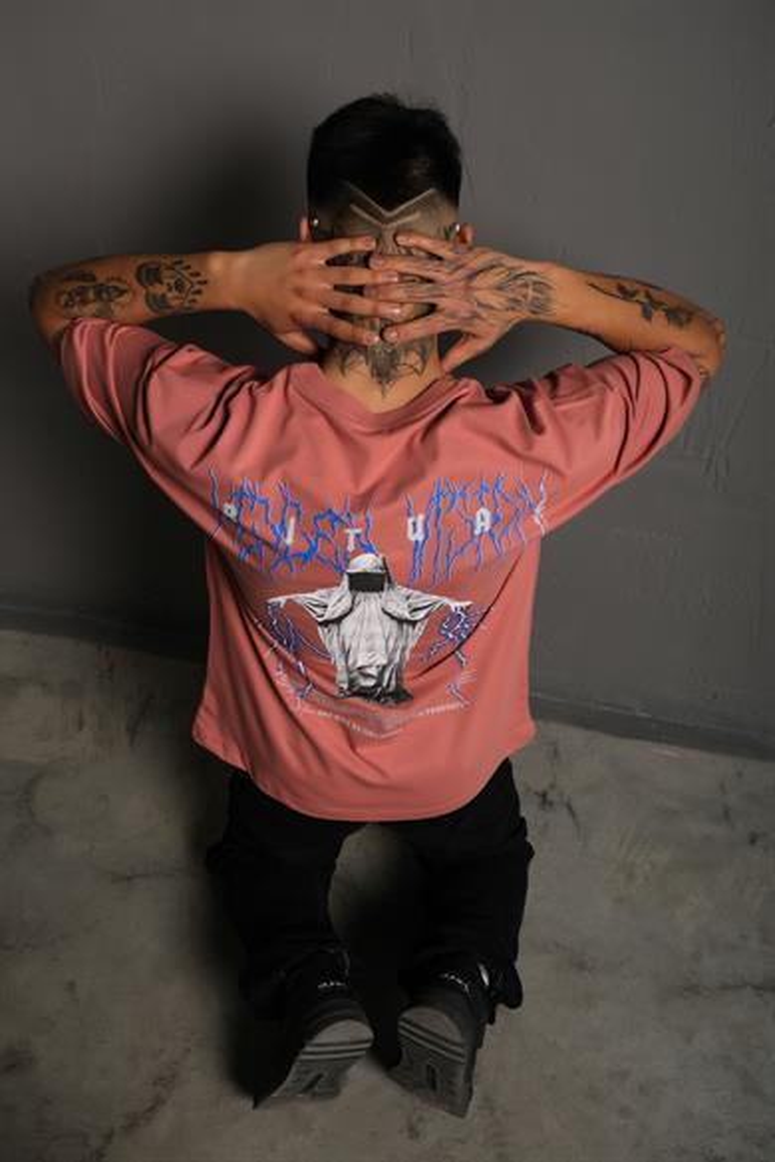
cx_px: 388
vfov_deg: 57.2
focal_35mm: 33
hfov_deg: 40.0
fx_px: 1066
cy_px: 581
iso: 160
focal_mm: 22.3
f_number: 5
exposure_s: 1/160
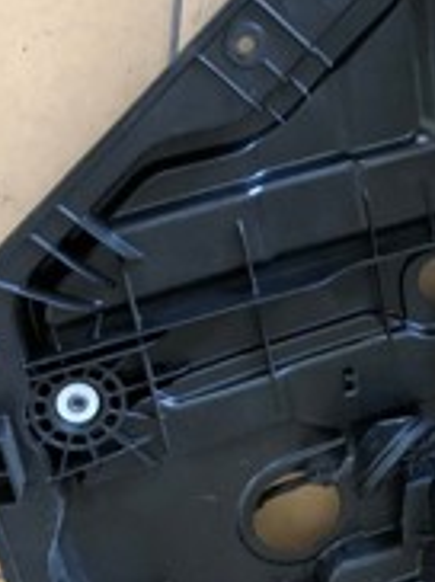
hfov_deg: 19.3
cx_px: 430
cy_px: 278
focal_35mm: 74
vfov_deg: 26.4
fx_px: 1243
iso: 80
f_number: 1.8
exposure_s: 1/6
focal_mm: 4
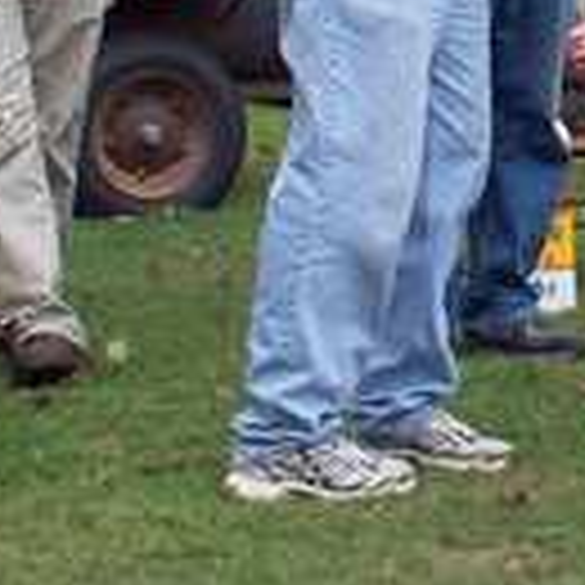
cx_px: 720
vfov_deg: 10.7
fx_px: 3078
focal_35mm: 161
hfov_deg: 10.7
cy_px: -54
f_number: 2.8
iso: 80
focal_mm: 6.2
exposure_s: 1/651
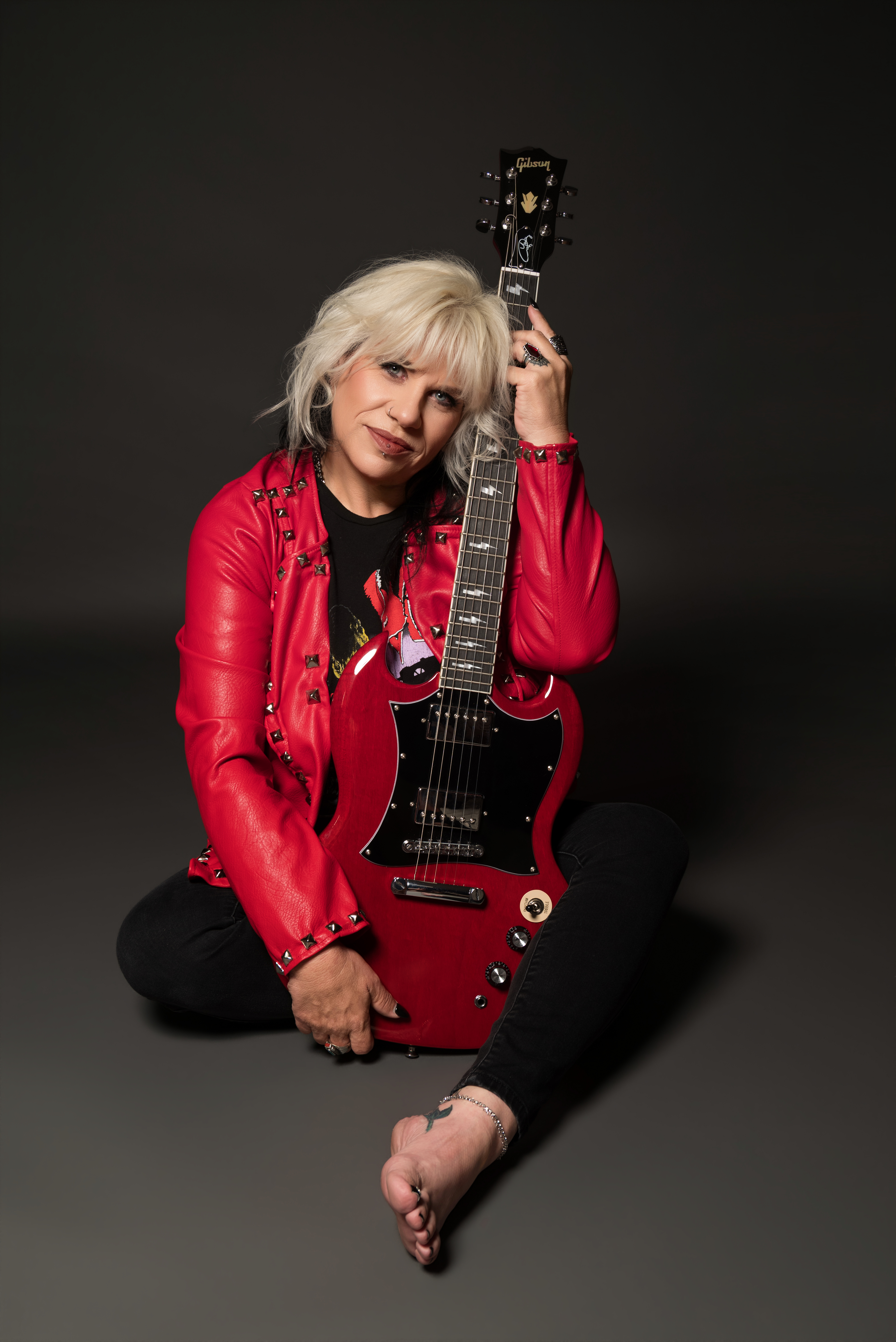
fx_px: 1492
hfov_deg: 33.4
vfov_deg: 48.4
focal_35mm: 40
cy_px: 671
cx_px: 448
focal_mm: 40
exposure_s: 1/200
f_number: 8
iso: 100
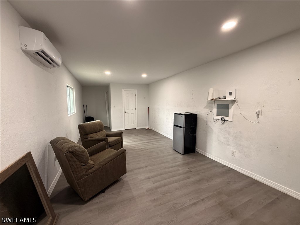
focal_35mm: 14
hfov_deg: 102.1
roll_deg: +0.2
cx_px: 150
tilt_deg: -4.7
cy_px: 112
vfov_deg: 85.7
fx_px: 121
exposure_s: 1/60
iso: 160
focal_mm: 2.22
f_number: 2.2
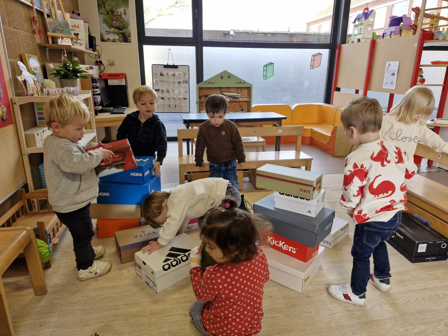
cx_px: 224
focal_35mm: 23
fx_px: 298
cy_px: 168
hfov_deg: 73.9
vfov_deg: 58.9
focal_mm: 5.54
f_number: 1.8
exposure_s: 1/100
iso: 50
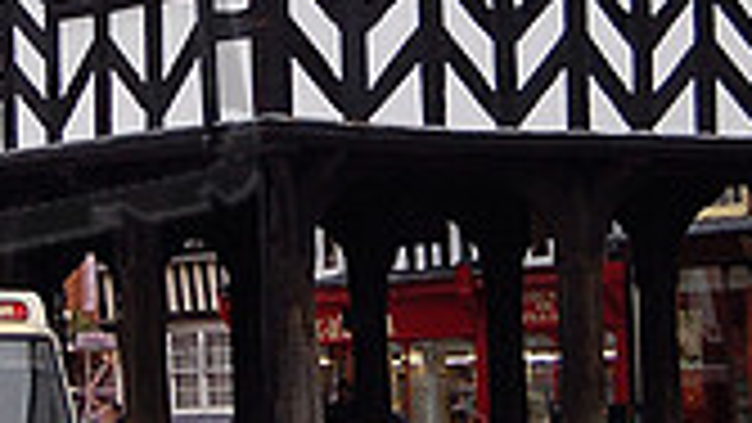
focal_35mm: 153
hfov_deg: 14.0
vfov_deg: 7.9
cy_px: 70
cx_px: 212
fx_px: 3051
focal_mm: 28
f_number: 4.2
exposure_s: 1/640
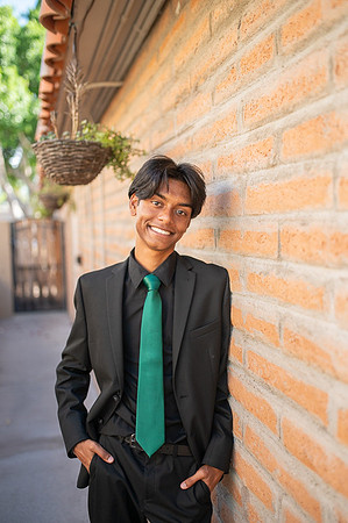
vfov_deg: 54.5
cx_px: 174
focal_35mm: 35
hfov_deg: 37.8
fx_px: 509
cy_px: 262
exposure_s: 1/3200
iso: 400
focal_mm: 35
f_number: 1.4
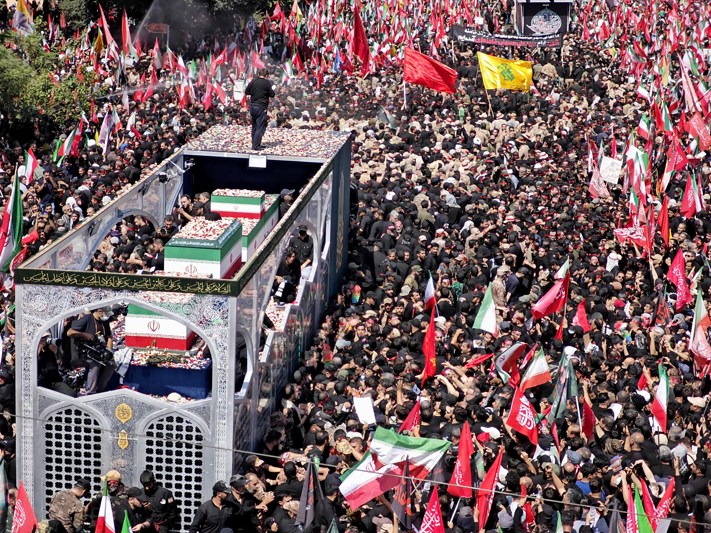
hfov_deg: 23.8
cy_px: 267
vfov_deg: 18.0
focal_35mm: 82
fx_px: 1684
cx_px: 336
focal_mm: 12.28
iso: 800
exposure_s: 1/27742
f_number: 1.8
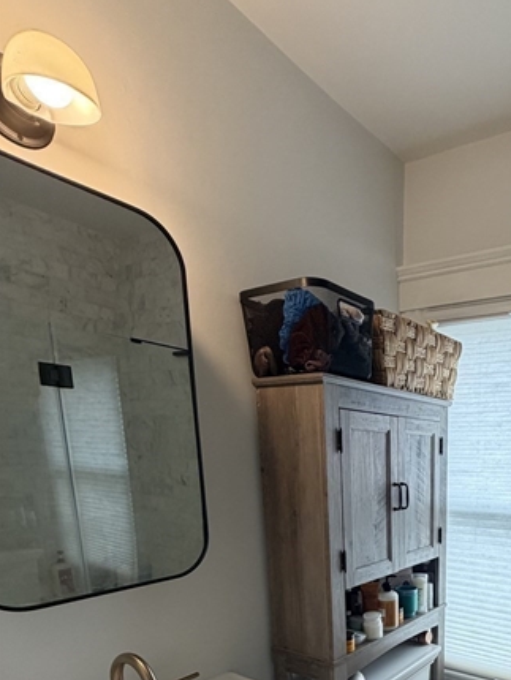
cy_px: 566
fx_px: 492
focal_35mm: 25
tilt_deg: -9.9
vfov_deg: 62.1
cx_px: 452
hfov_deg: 49.4
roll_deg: -1.5
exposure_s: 1/120
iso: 160
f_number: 2.2
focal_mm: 2.22
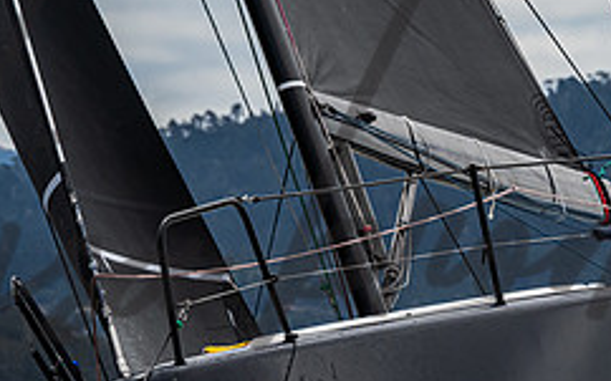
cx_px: 532
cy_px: 255
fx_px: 10036
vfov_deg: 2.2
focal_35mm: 603
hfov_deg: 3.5
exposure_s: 1/2500
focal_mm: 200
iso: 500
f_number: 8
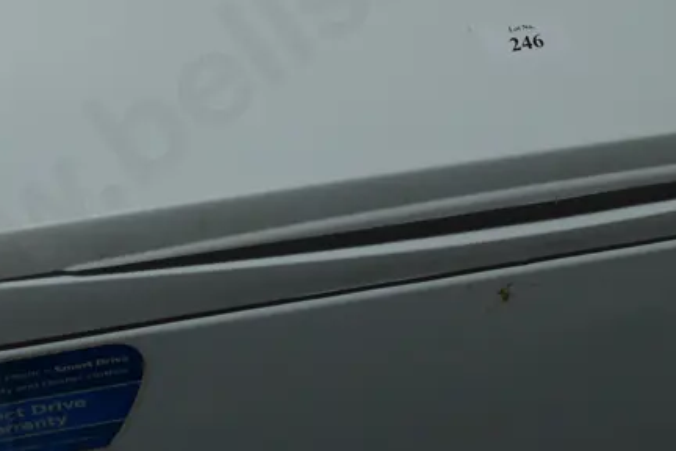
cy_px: -99
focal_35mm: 69
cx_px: 463
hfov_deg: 29.0
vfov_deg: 18.6
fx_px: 1296
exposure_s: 1/200
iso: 200
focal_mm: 14
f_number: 4.5
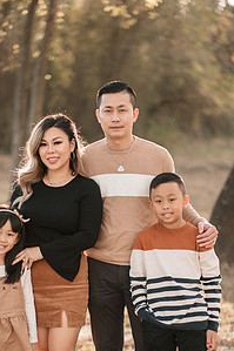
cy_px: 248
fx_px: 1249
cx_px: 89
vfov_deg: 16.0
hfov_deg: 10.7
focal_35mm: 128
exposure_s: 1/320
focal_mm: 85
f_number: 1.8
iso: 125
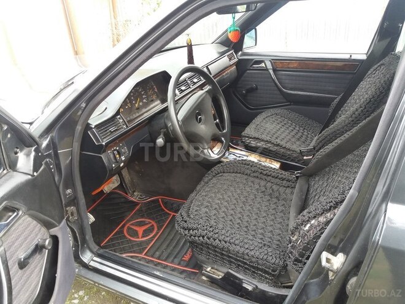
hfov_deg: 63.4
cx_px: 202
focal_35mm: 28
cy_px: 152
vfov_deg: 49.7
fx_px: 328
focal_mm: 3.7
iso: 80
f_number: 1.9
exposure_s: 1/60
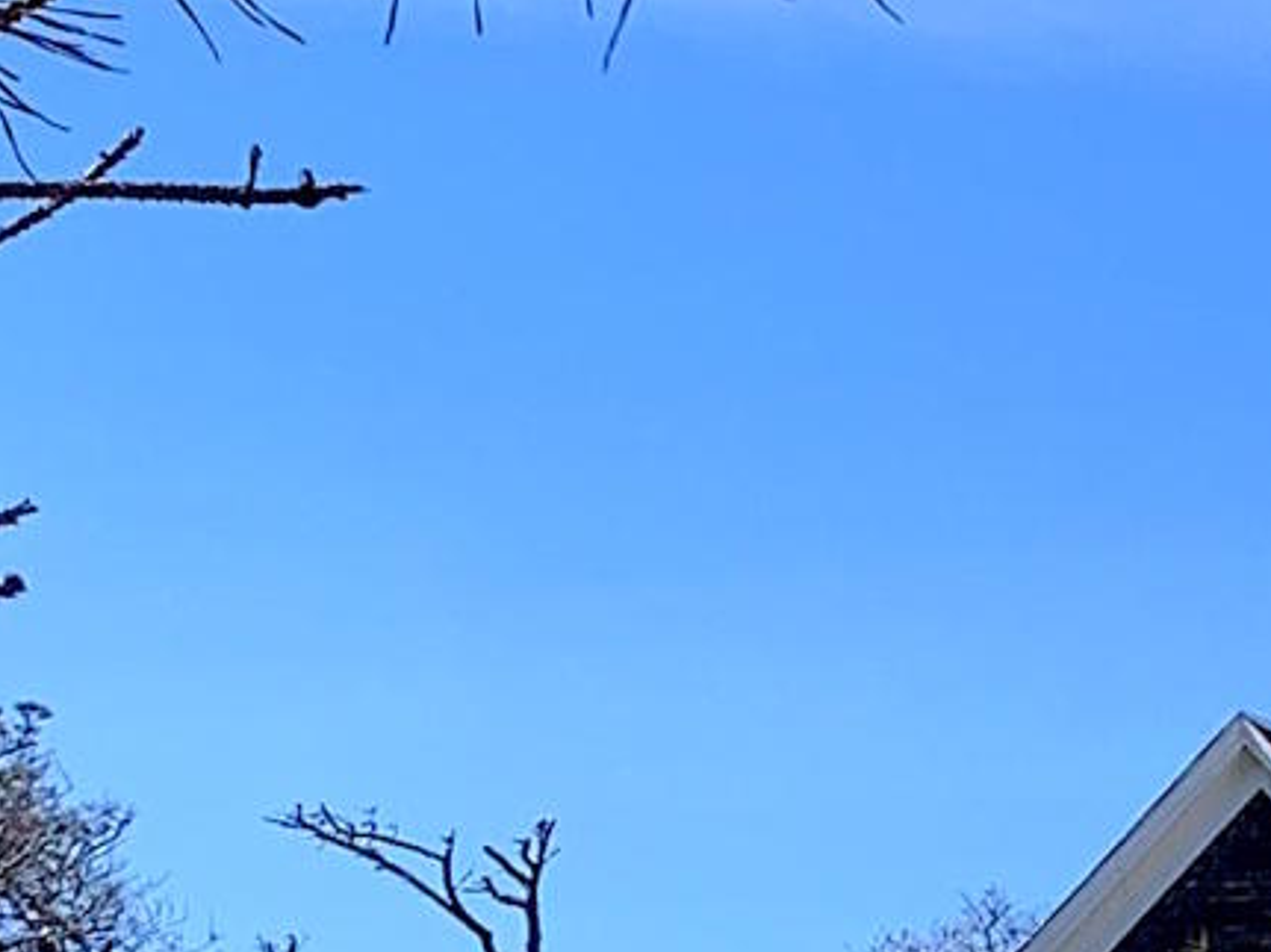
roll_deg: -1.3
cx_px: 2035
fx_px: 6644
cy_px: 1026
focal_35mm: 181
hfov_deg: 10.5
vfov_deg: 8.1
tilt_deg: +8.5
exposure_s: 1/1447
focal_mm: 4.25
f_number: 1.8
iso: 25
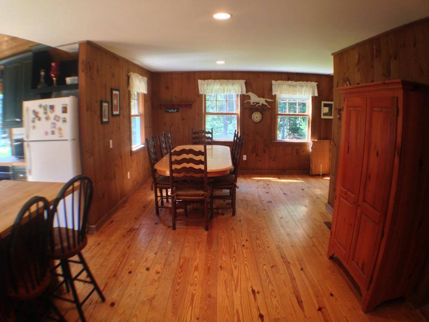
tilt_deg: -12.3
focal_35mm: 33
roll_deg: +1.3
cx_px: 214
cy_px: 161
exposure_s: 1/20
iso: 50
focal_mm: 4.12
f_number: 2.4
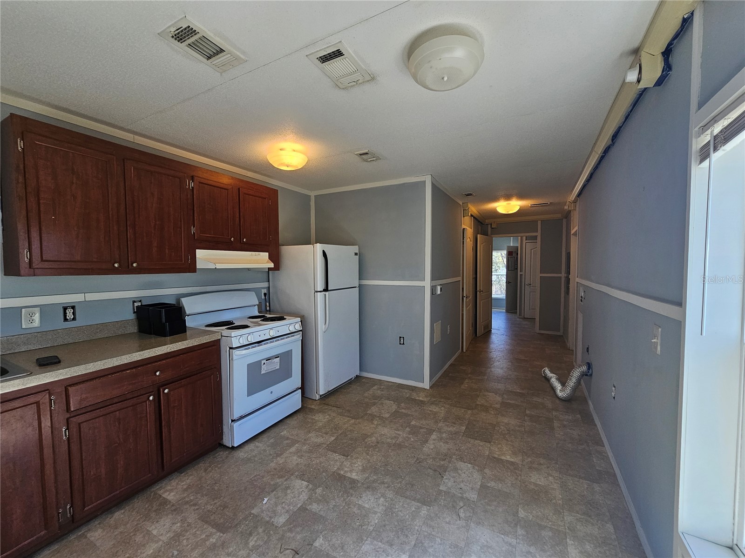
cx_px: 372
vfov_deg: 89.9
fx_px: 280
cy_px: 279
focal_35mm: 13
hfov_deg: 106.2
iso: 100
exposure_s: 1/207
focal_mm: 2.2
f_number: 2.2
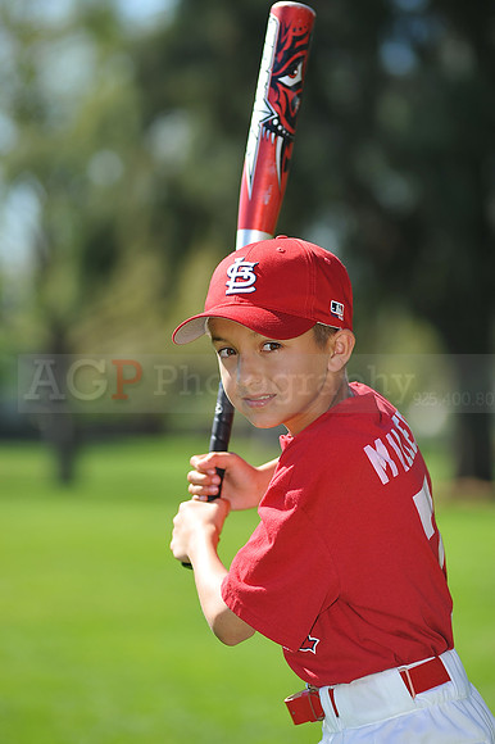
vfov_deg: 11.4
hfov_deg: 7.6
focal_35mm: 180
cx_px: 248
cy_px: 372
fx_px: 3717
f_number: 4.5
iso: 200
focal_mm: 180
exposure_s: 1/800
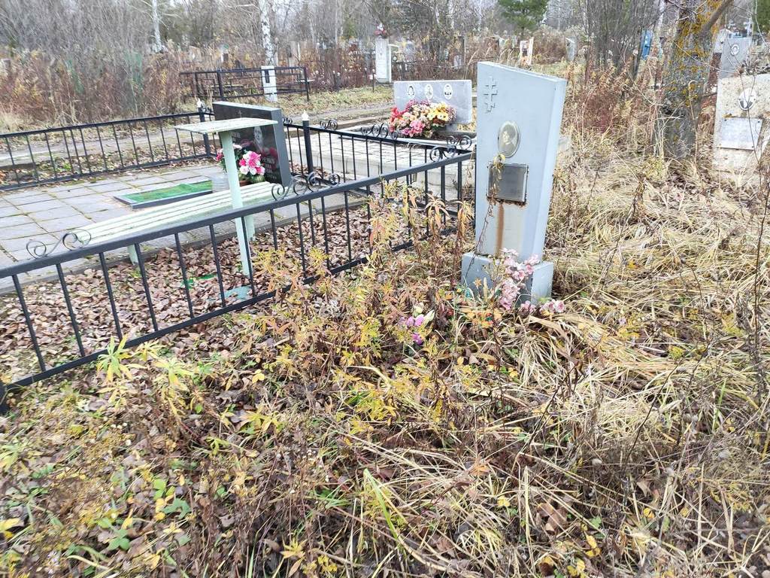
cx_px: 385
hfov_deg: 67.3
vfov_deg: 53.1
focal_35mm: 26
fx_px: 578
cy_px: 289
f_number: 1.75
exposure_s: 1/100
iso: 208
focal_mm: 4.77
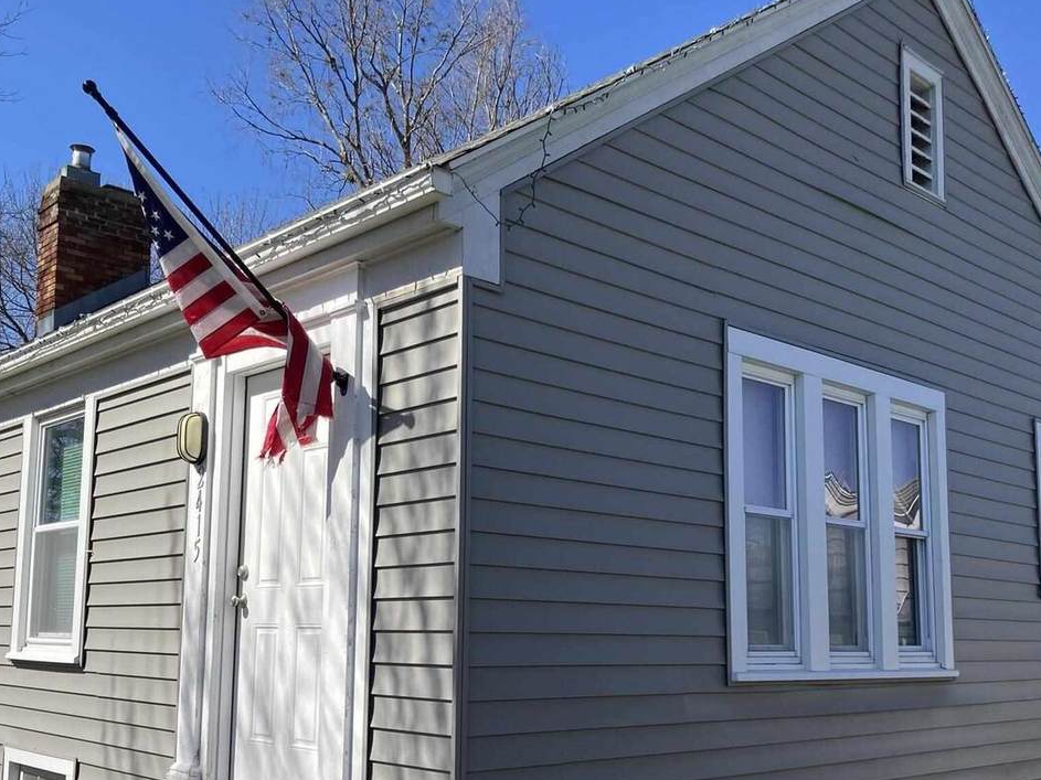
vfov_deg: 37.4
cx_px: 489
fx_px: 1143
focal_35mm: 38
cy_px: 502
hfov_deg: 49.0
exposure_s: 1/2024
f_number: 1.8
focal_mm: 3.99
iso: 32
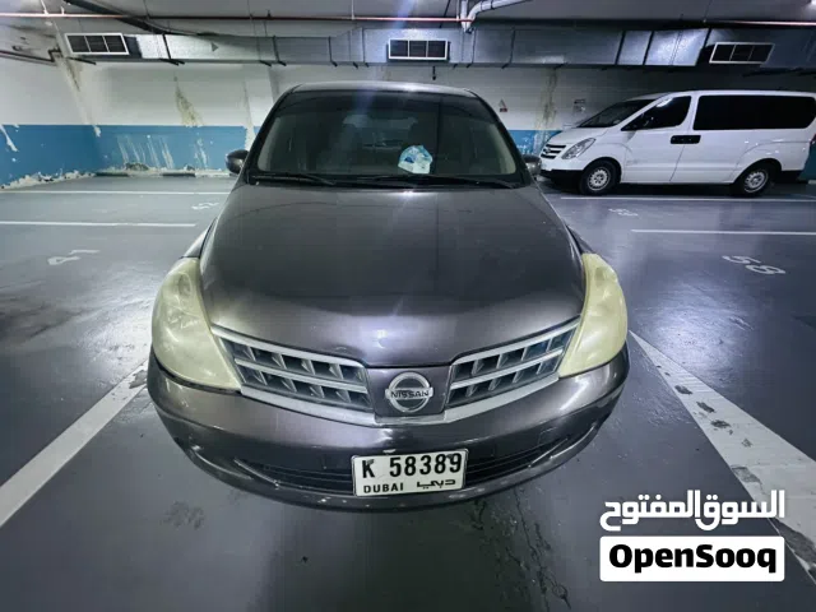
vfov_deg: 85.7
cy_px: 306
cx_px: 408
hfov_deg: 102.1
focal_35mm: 14
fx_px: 330
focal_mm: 2.22
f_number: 2.2
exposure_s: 1/33
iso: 1250
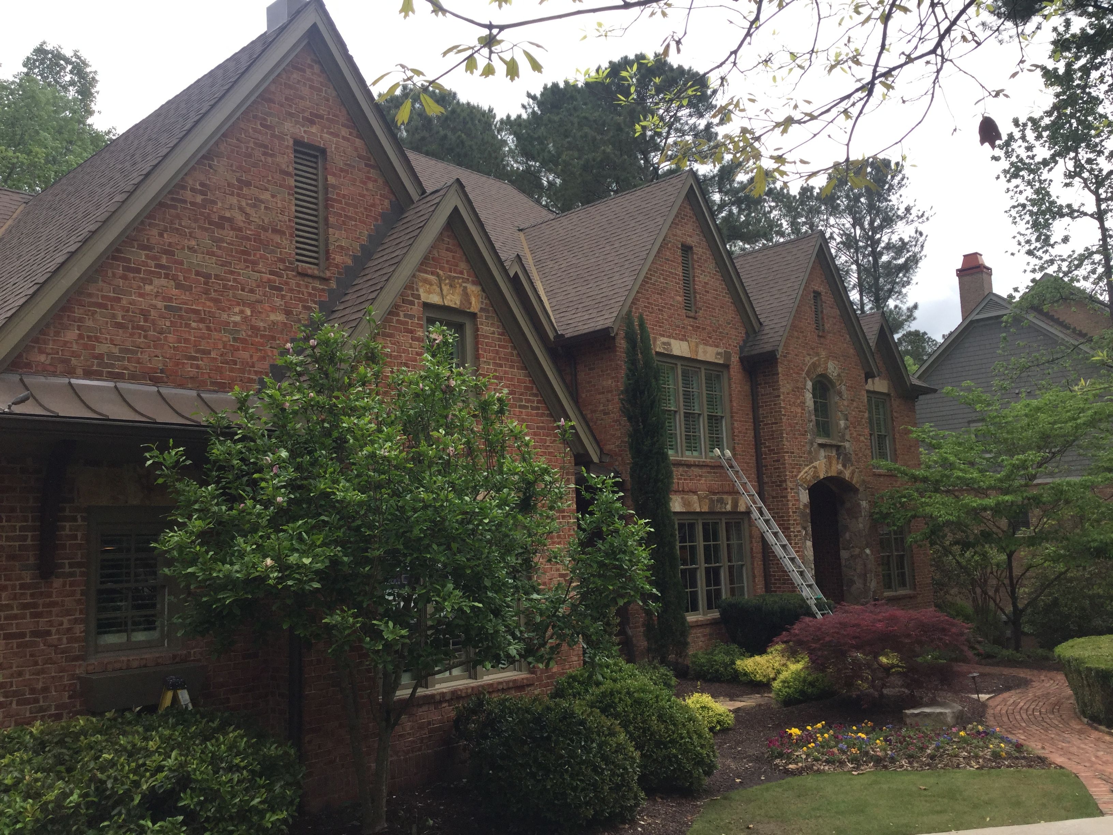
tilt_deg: +7.6
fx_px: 997
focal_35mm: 31
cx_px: 556
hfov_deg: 58.4
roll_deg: +0.7
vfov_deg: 45.4
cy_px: 418
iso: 25
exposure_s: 1/370
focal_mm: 3.3
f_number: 2.4
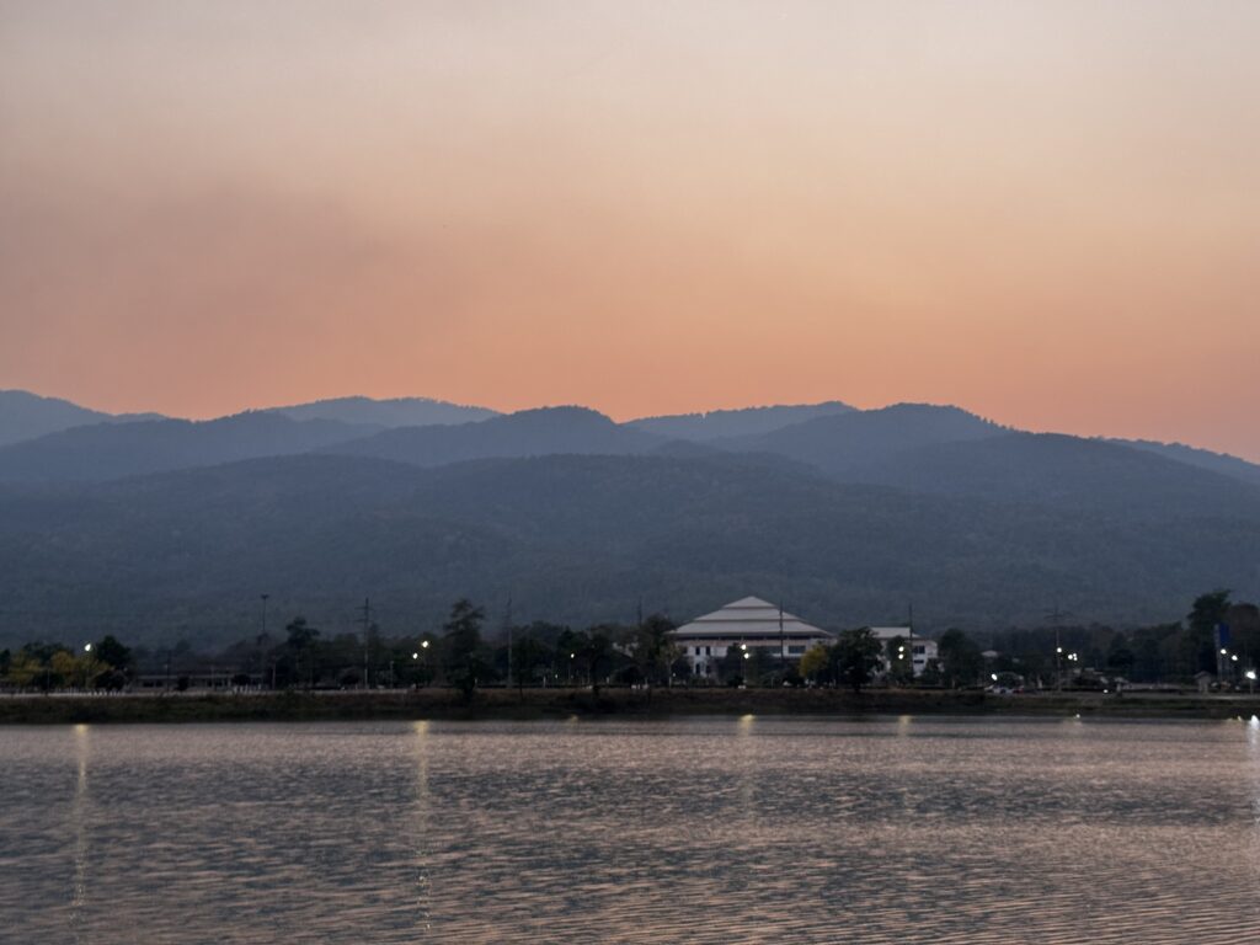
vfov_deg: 30.3
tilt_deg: +9.8
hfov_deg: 39.7
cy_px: 472
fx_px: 1747
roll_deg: +1.2
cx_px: 630
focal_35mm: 48
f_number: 1.78
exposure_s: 1/50
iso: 64
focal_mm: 6.76
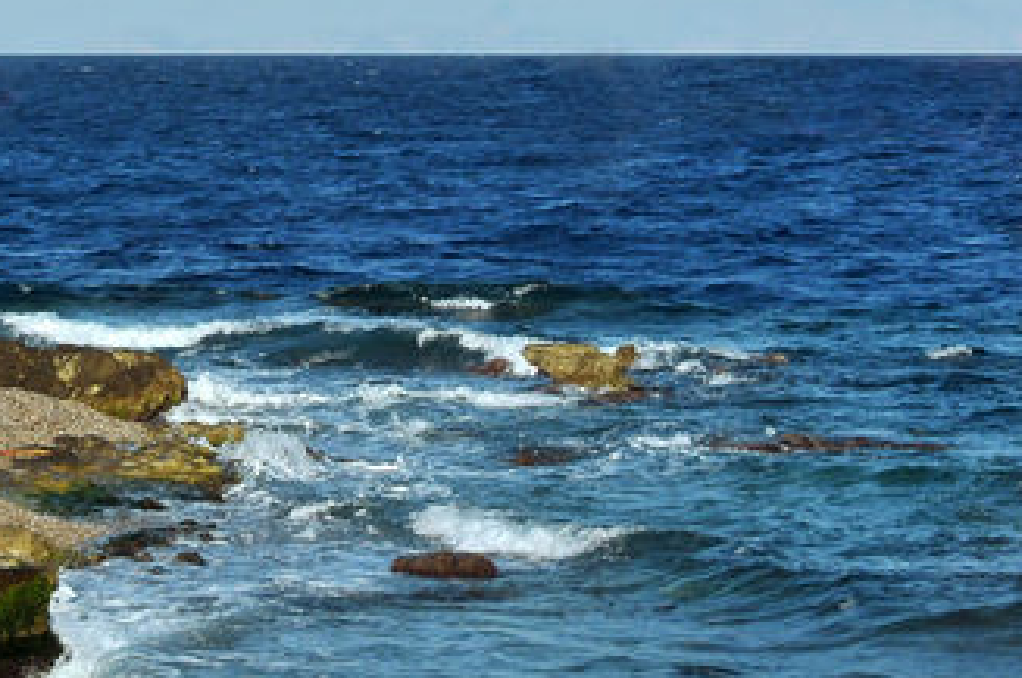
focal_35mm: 157
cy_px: -33
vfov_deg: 8.7
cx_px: 191
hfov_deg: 13.0
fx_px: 4450
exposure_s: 1/250
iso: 200
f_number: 6.3
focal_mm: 38
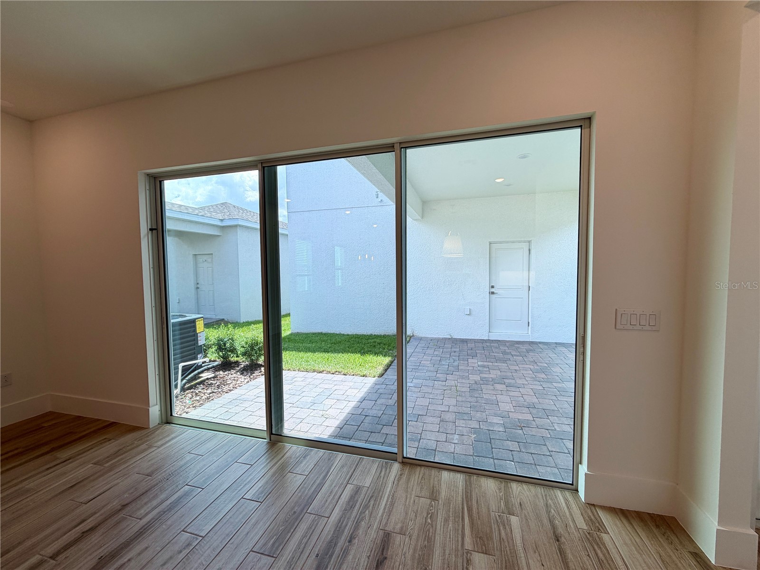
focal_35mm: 14
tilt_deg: -2.8
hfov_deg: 102.1
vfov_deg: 85.7
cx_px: 380
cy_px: 285
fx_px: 307
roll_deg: +0.8
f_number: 2.2
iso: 32
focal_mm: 2.22
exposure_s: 1/120
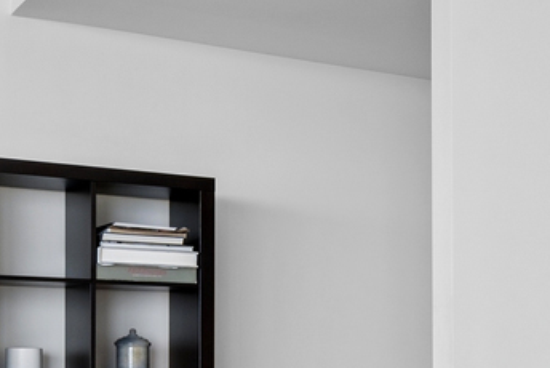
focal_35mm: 82
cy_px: 370
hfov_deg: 20.9
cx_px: 822
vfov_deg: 16.3
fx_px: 1259
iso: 200
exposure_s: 1/60
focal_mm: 17.5
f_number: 11
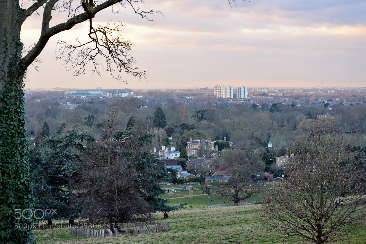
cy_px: 122
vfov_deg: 16.6
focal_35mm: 82
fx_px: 839
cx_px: 183
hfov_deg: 24.6
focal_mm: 55
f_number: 5
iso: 400
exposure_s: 1/100
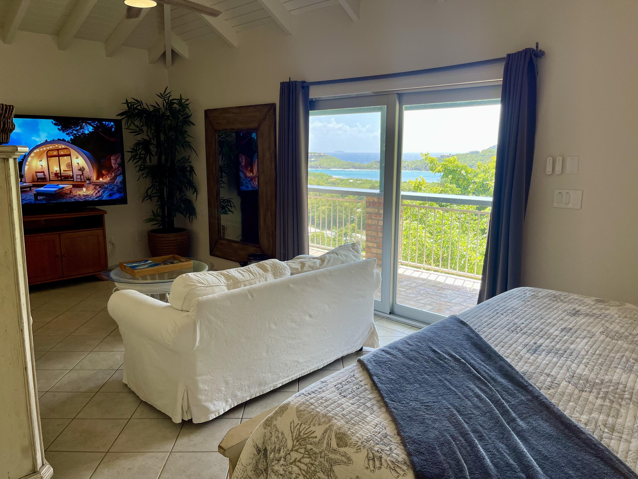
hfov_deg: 67.3
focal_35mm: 26
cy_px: 240
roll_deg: -0.6
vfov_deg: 53.1
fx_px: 479
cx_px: 319
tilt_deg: -10.8
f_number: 1.6
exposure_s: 1/388
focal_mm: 5.1
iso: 50
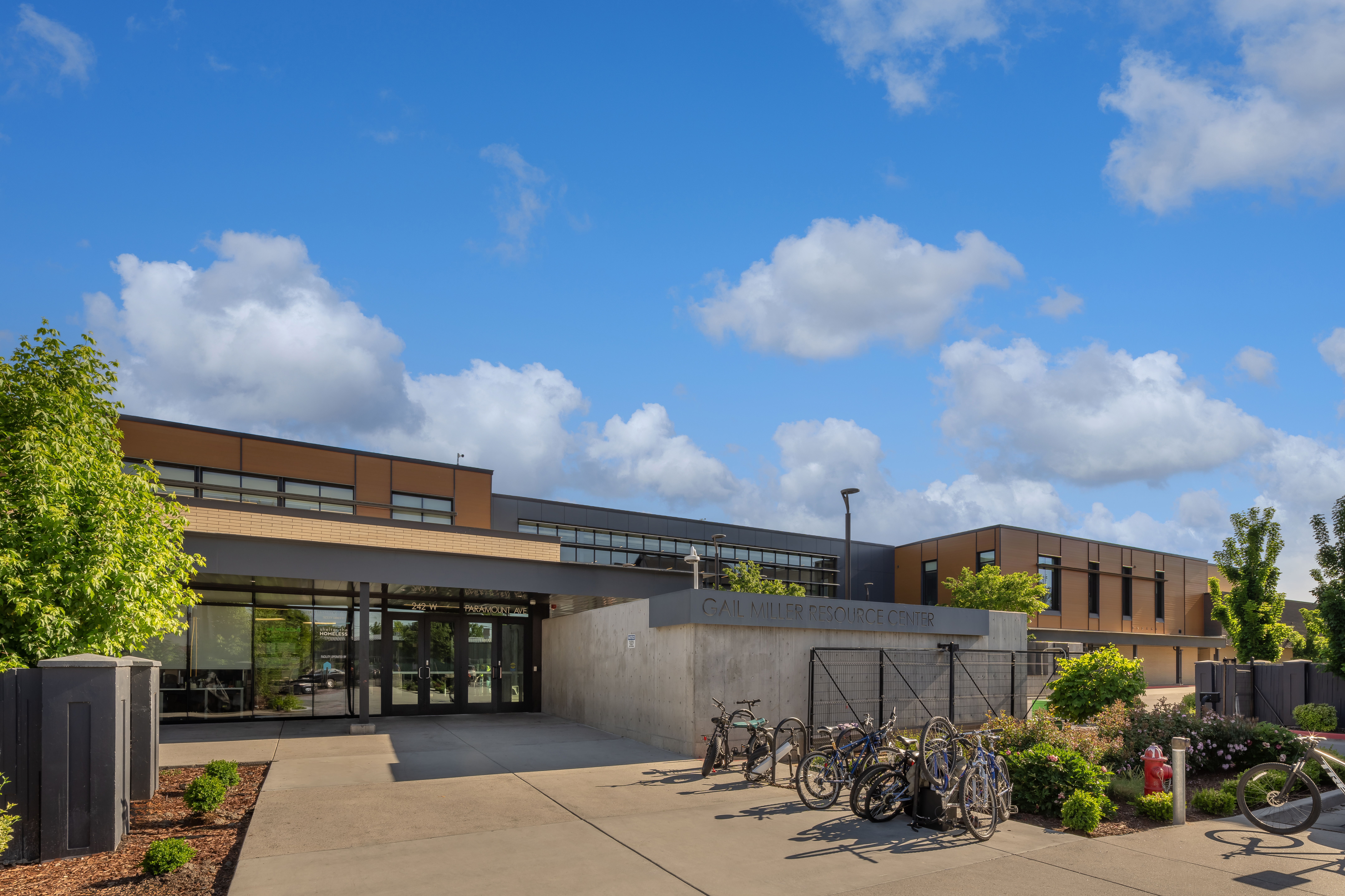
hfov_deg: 93.3
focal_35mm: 17
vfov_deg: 70.4
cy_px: 448
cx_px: 672
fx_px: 635
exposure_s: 1/30
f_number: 16
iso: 100
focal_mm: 17
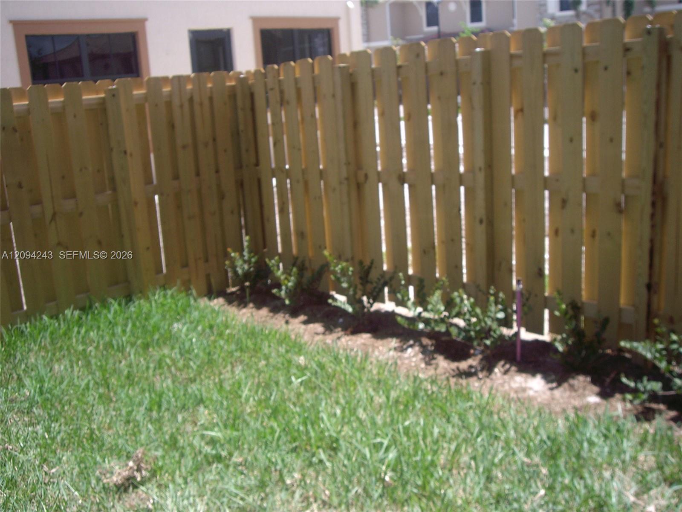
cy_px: 256
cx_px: 341
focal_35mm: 38
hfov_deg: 49.0
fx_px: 749
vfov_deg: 37.7
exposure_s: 1/250
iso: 64
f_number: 4.3
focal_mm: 6.2
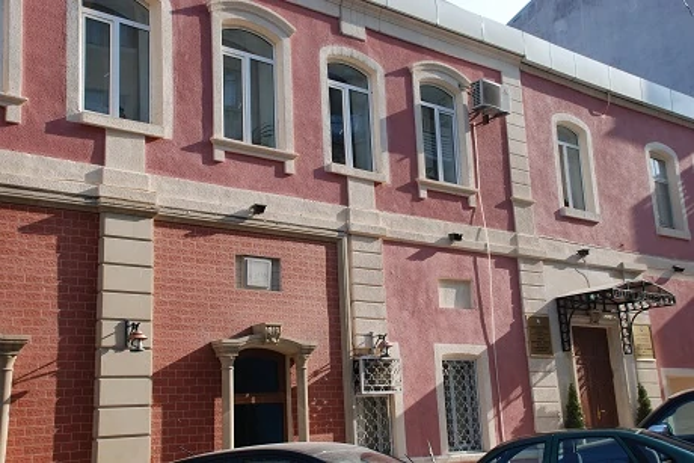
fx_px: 810
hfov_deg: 46.4
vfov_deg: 31.9
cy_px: 232
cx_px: 347
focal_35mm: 42
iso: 100
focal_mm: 28
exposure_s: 1/200
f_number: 7.1
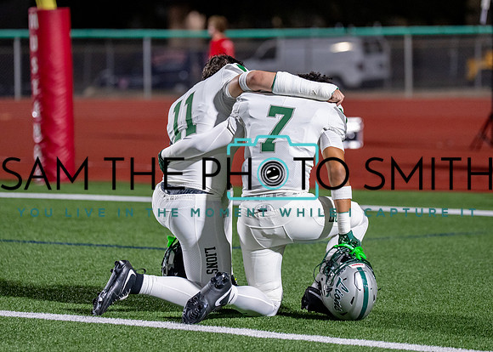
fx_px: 2899
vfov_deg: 6.9
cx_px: 255
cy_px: 143
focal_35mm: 207
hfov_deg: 9.7
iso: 3200
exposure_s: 1/1000
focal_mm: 155
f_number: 2.8
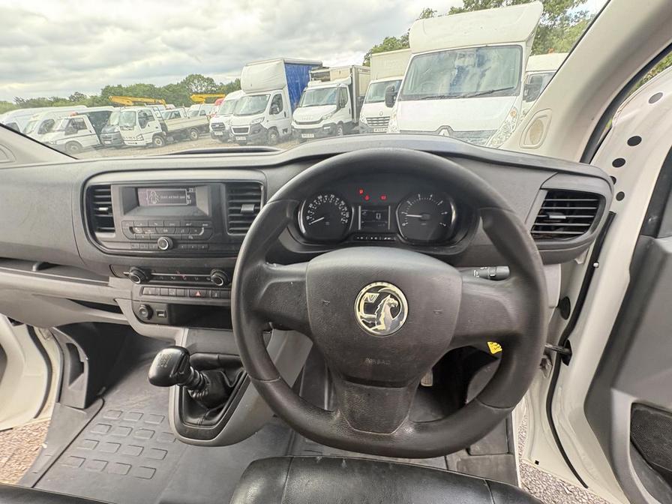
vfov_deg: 85.7
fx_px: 272
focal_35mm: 14
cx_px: 336
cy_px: 252
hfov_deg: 102.1
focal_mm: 2.22
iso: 200
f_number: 2.2
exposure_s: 1/99
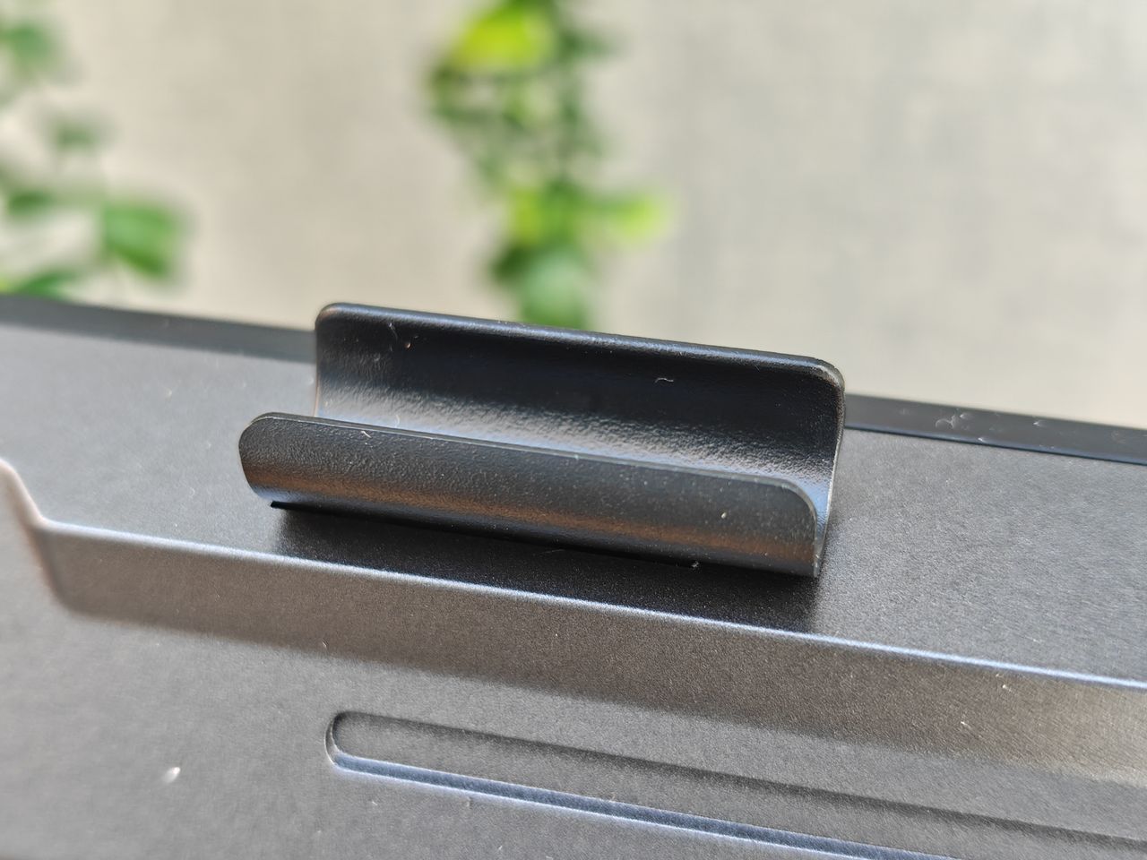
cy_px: 430
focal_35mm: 50
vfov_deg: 29.1
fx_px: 1657
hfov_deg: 38.2
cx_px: 574
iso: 156
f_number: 1.68
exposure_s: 1/100
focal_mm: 6.57
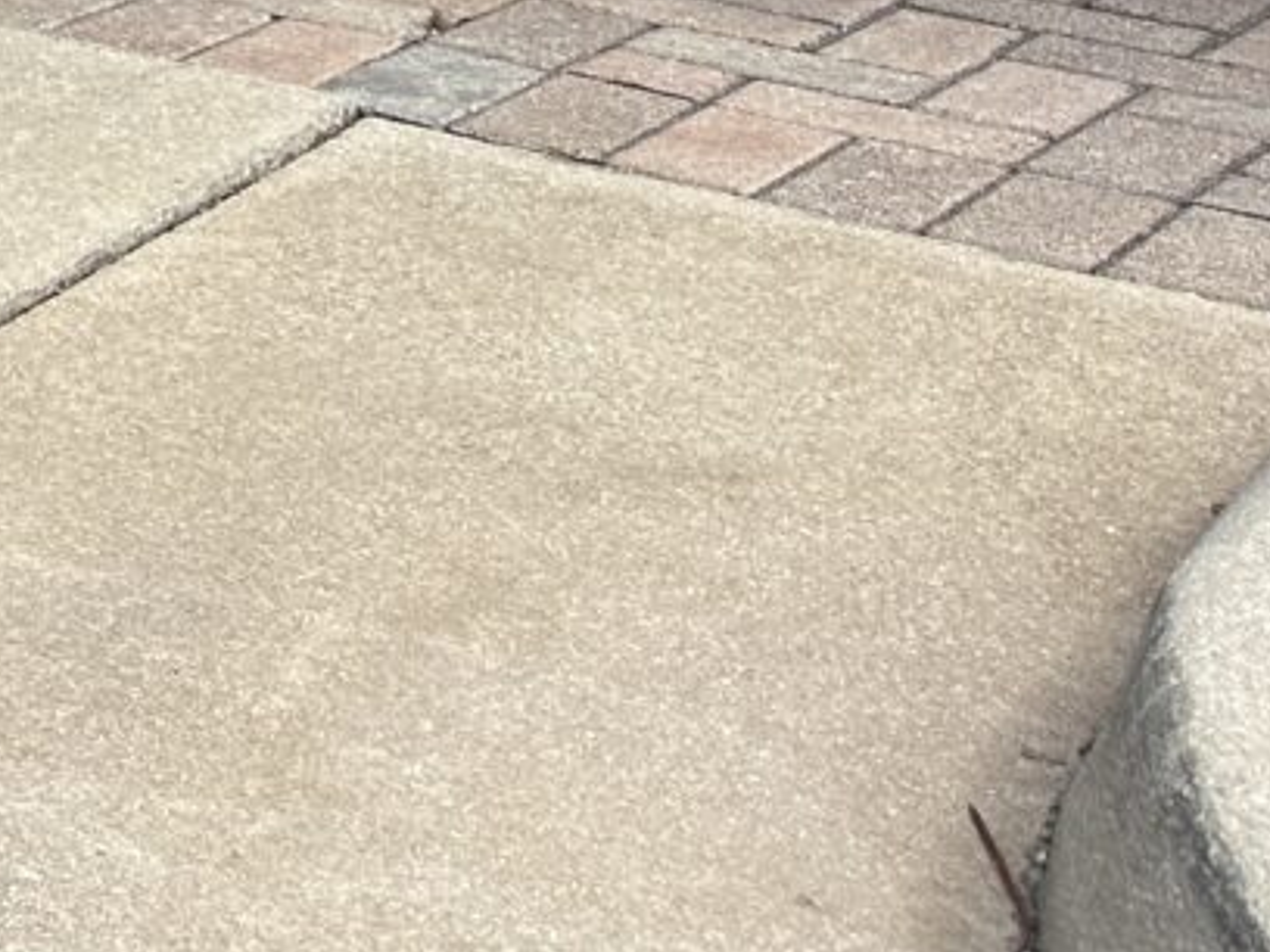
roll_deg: -0.4
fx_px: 4146
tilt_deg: +0.8
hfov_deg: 13.6
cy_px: -1207
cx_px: -1594
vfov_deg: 11.3
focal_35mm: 113
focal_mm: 6.86
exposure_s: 1/2809
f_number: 1.78
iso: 80
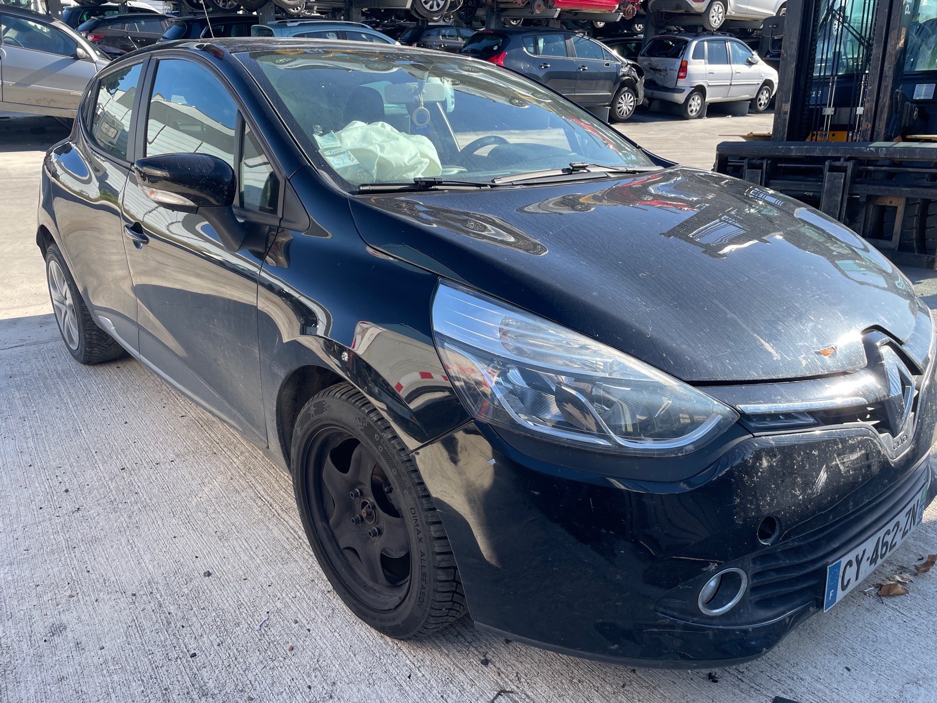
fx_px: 704
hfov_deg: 67.3
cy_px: 352
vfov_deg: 53.1
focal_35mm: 26
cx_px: 468
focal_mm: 4.2
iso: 32
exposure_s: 1/764
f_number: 1.6
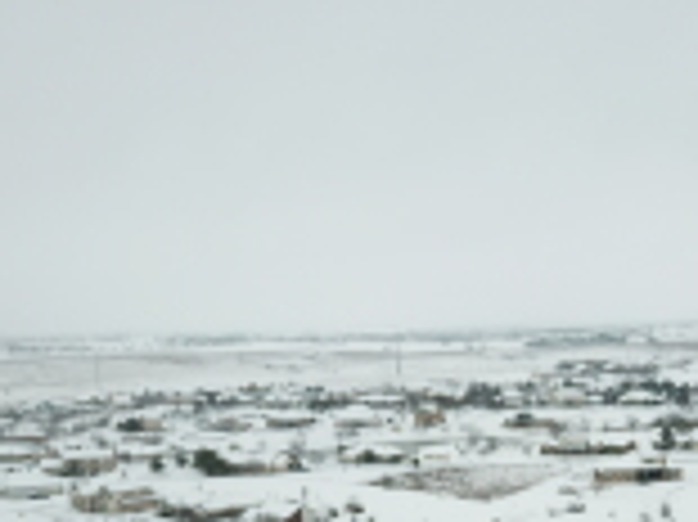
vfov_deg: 22.5
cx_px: 529
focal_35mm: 61
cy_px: 594
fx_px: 1229
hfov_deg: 31.1
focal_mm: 4.73
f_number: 2.2
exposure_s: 1/40
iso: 100
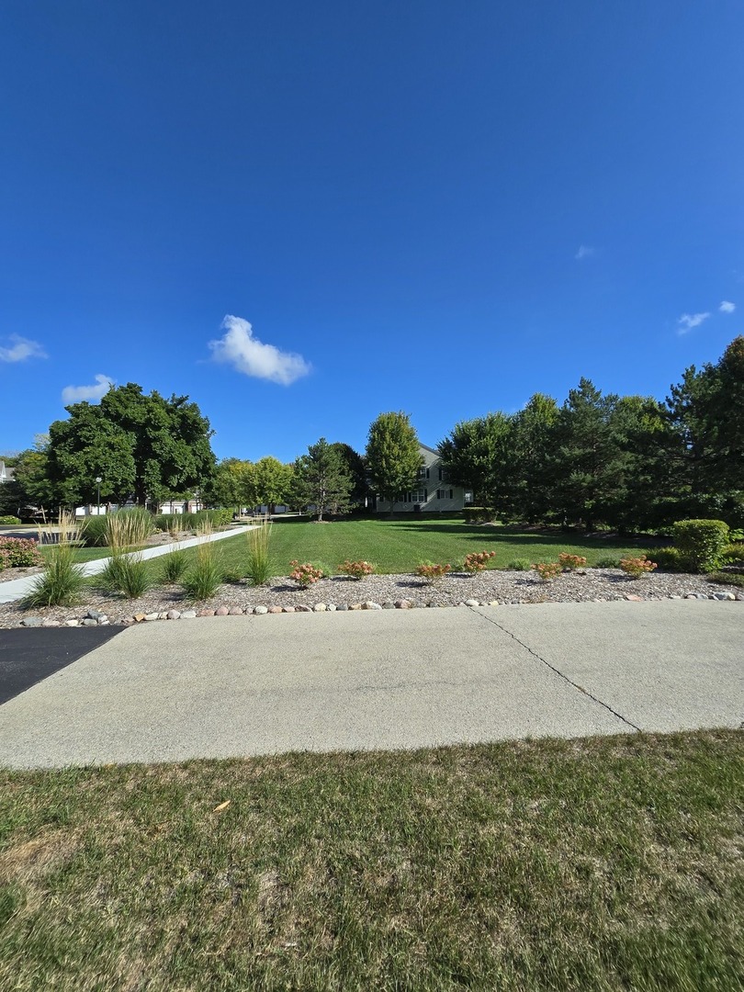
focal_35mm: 13
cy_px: 496
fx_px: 373
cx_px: 372
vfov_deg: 106.2
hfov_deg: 89.9
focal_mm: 2.2
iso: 50
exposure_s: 1/2371
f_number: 2.2
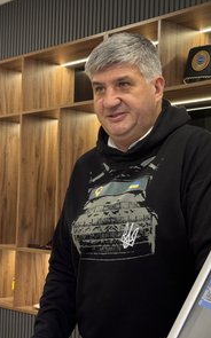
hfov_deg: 18.8
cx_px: 131
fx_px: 636
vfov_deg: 29.8
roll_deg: -1.3
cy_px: 170
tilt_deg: +3.8
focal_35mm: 69
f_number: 1.78
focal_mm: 6.76
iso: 100
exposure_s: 1/50
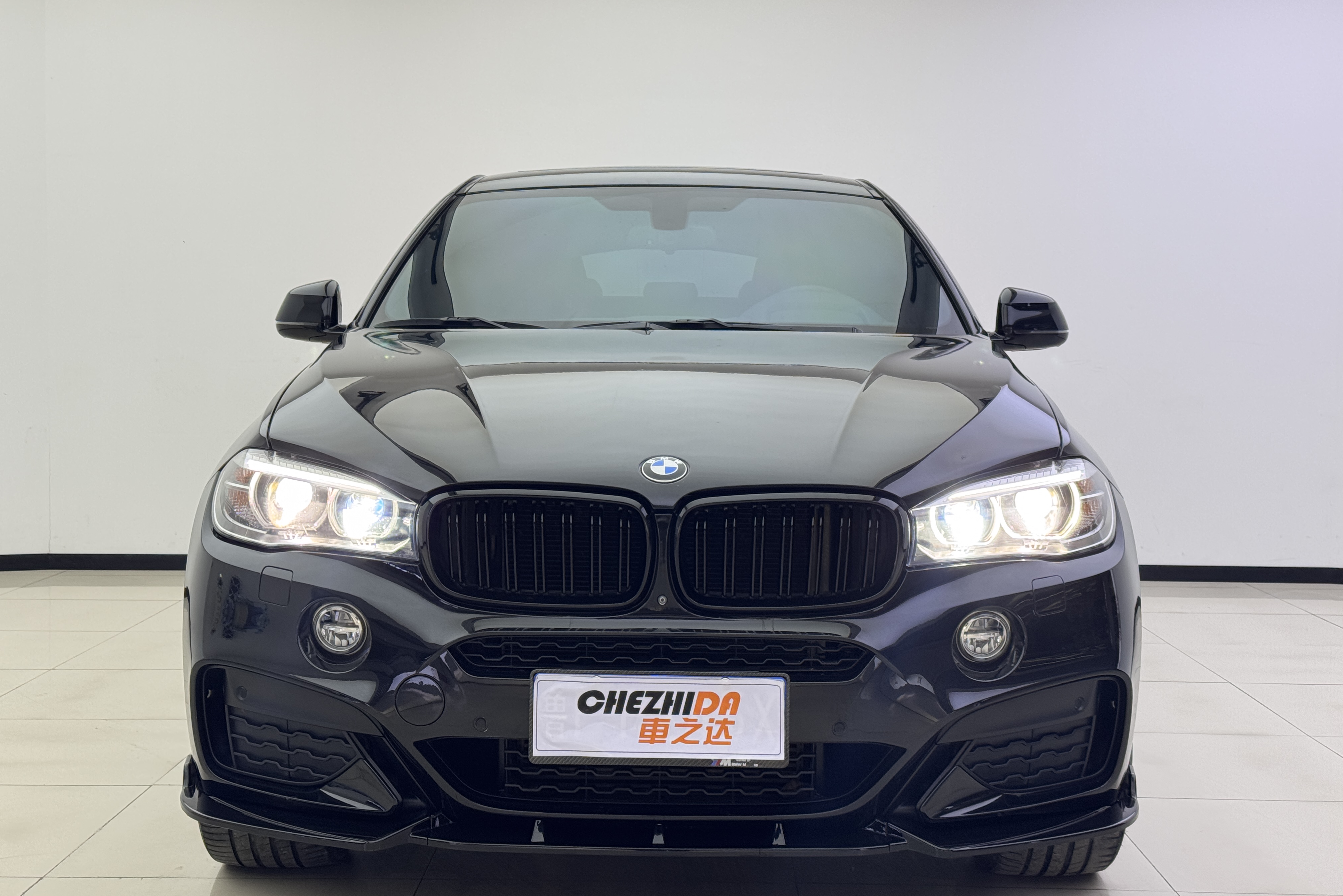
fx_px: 1865
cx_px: 671
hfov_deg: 39.6
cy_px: 424
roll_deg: +0.0
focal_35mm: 50
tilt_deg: -2.7
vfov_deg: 27.0
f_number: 1.78
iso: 100
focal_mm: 6.76
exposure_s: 1/126
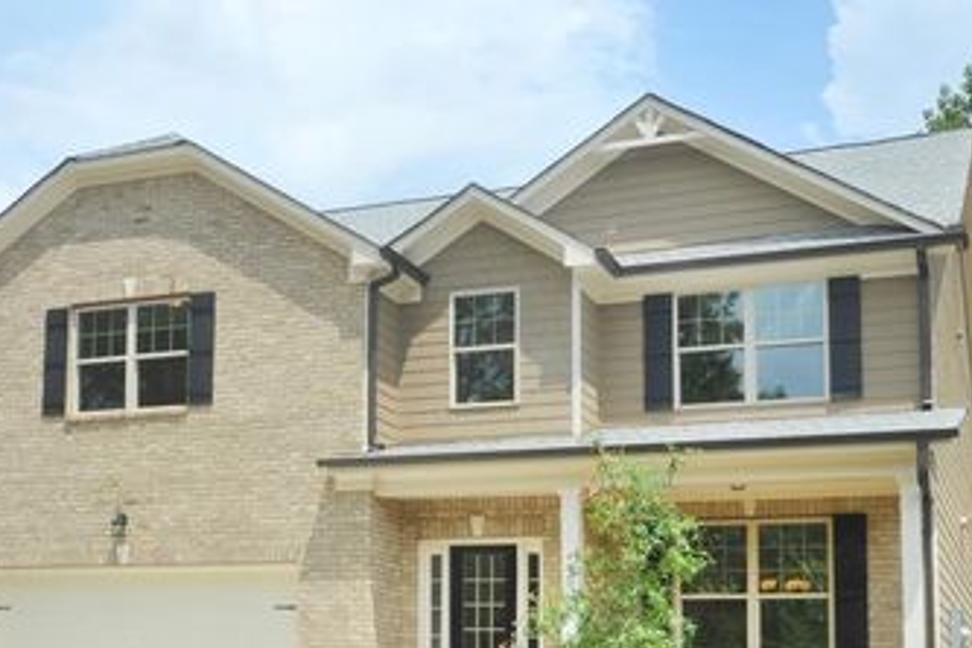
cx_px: 432
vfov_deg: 27.9
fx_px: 1296
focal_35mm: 48
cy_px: 439
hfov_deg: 41.1
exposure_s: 1/80
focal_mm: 32
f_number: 22
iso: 250
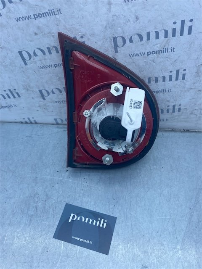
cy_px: 134
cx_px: 101
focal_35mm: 26
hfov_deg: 53.1
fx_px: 202
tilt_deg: -52.4
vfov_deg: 67.3
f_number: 1.8
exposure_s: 1/799
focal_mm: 4.25
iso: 32
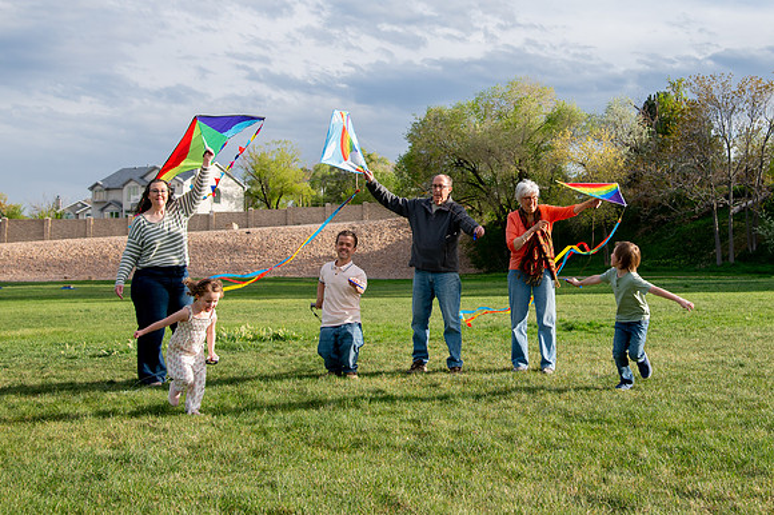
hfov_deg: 33.6
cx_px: 486
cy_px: 141
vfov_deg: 22.7
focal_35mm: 59
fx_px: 1273
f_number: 5
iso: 200
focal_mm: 38
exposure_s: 1/800
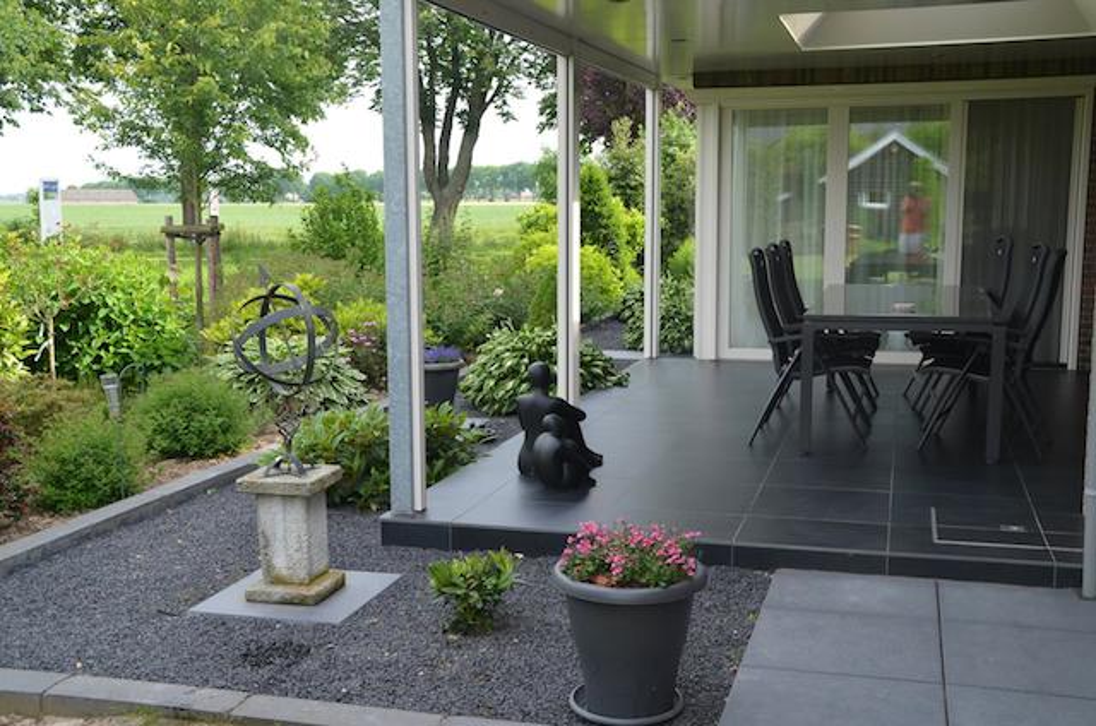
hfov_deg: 46.5
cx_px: 548
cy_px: 363
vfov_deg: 31.8
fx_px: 1276
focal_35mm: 42
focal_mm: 28
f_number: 8
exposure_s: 1/80
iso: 100
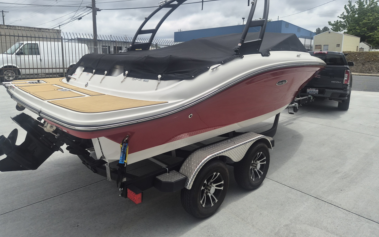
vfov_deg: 49.0
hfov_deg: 72.5
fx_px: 258
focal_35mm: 25
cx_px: 188
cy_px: 97
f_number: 1.8
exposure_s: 1/6160
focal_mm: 5.4
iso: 80
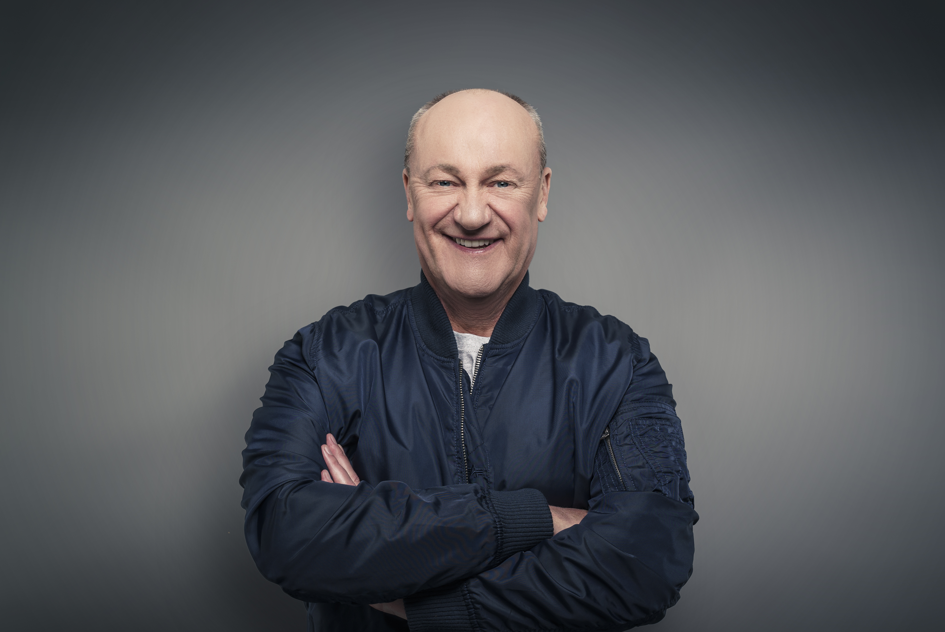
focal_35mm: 35
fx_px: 919
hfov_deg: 54.4
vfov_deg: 37.9
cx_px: 472
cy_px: 316
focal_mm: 35
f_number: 8
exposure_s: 1/160
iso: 100
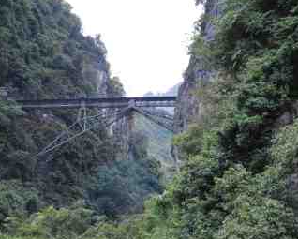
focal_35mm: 110
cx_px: 129
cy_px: 122
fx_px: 968
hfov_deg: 17.5
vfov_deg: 14.1
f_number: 5.6
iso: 640
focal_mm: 55
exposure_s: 1/30
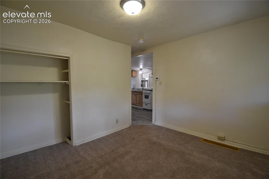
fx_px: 112
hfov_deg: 100.4
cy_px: 90
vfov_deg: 77.3
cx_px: 134
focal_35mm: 15
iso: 450
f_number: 3.5
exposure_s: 1/60
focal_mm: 10
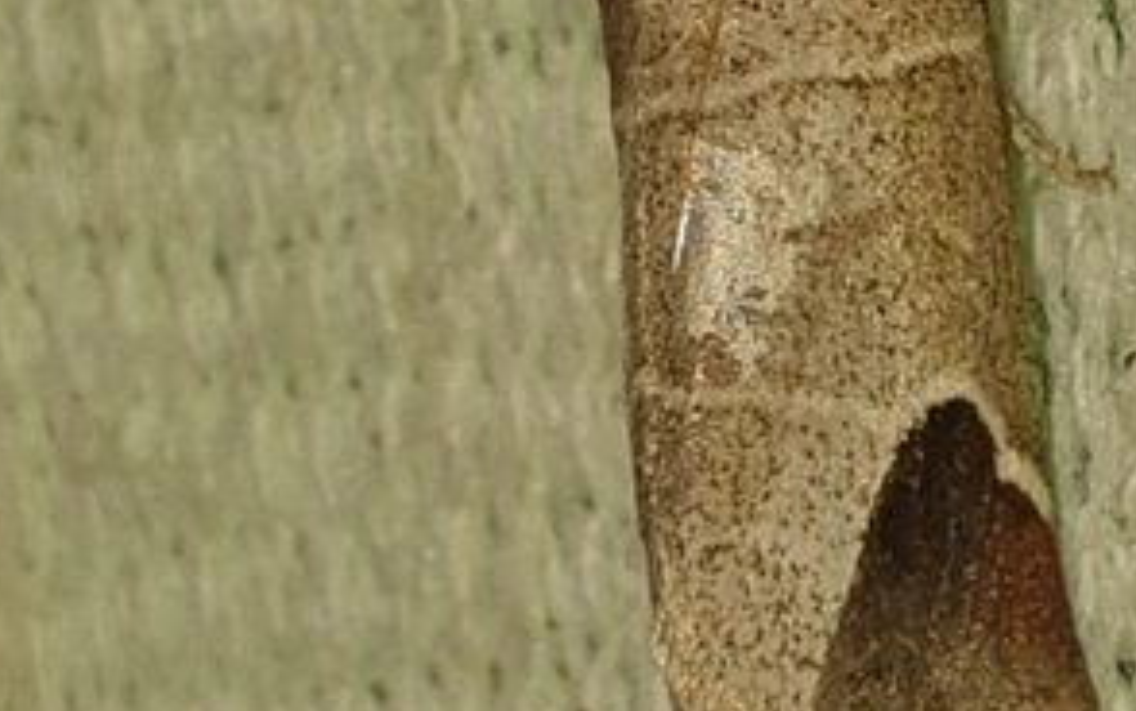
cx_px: 866
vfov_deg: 21.4
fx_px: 1858
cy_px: 143
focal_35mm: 60
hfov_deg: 33.3
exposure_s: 1/1328
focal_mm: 4.3
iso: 50
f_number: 2.4
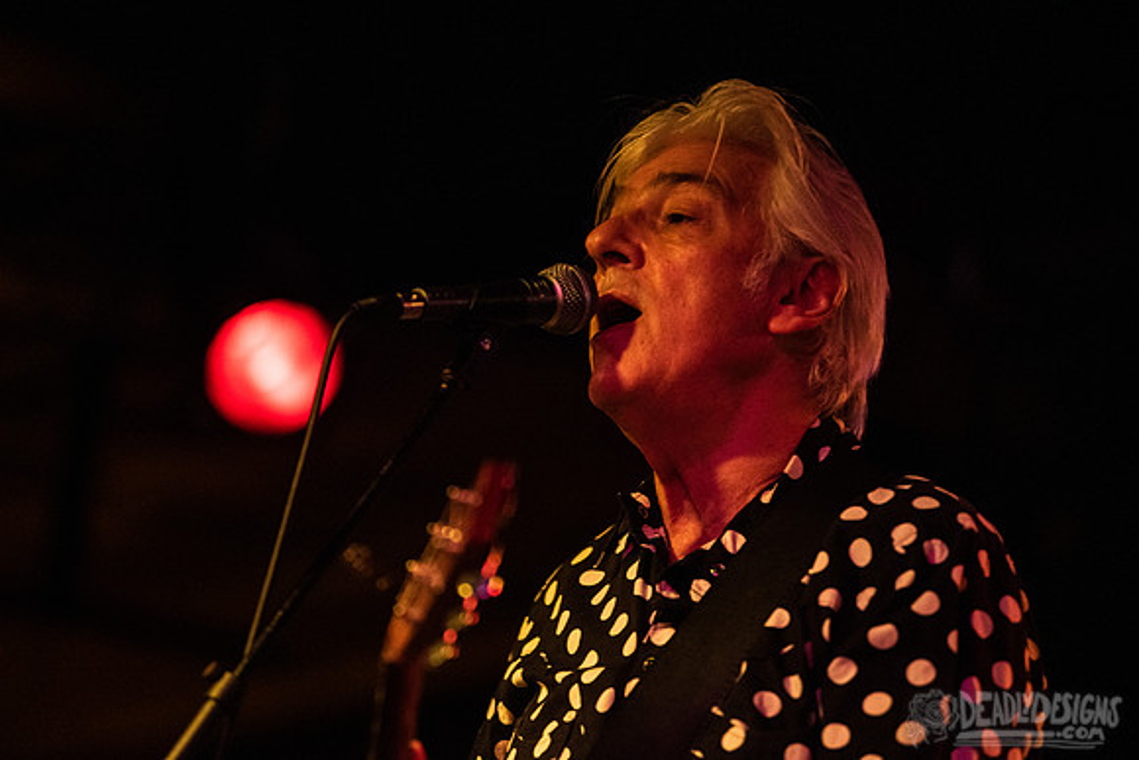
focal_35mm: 200
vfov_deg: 6.9
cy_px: 380
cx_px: 570
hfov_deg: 10.3
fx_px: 6329
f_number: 2.8
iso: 3200
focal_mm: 200
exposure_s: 1/50
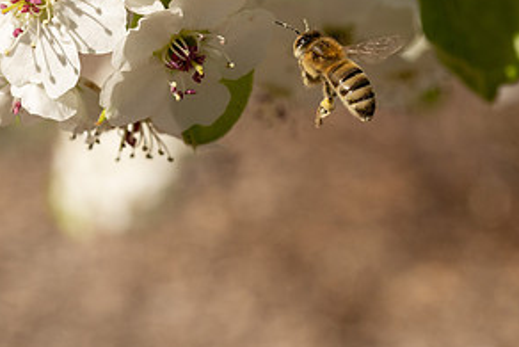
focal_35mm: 127
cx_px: 140
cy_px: 98
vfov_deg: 10.8
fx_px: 1832
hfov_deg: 16.1
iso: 160
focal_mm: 60
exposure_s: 1/400
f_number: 10
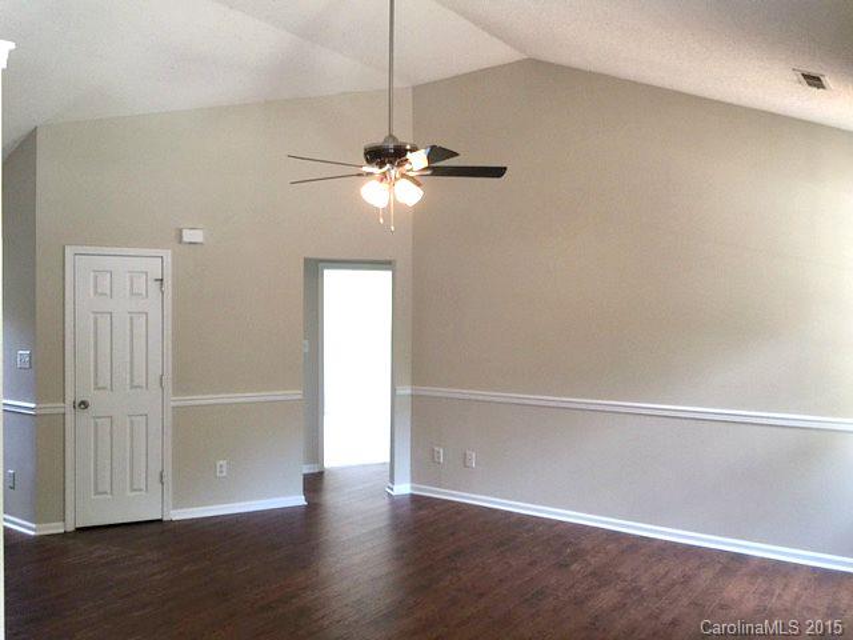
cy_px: 320
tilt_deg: -1.4
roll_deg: -0.6
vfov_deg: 48.2
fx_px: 715
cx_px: 426
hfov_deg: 61.7
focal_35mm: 29
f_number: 2.2
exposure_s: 1/30
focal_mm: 4.15
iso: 50
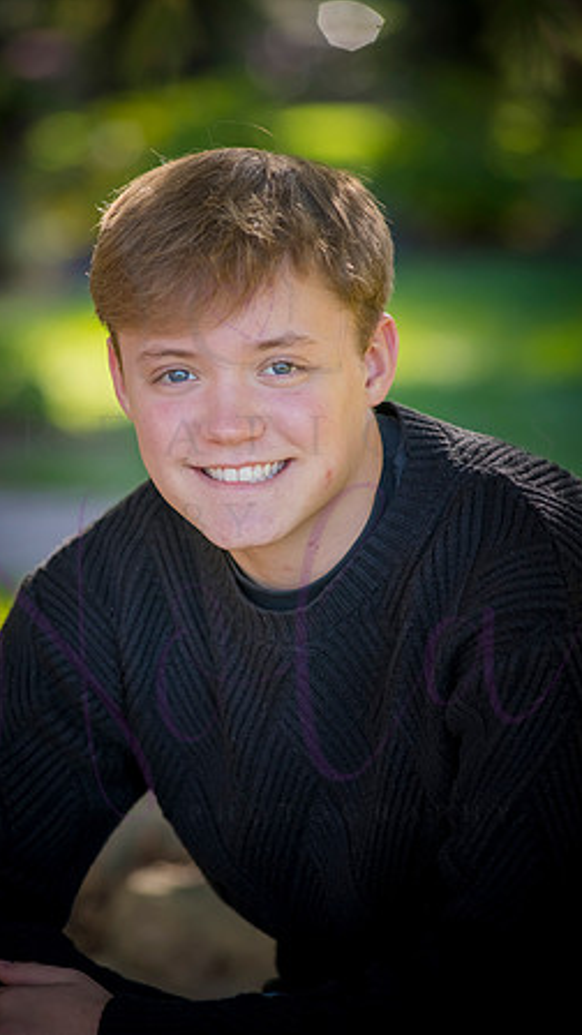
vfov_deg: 12.0
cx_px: 249
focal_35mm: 179
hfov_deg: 6.8
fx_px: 4911
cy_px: 518
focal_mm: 170
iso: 800
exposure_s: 1/640
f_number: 5
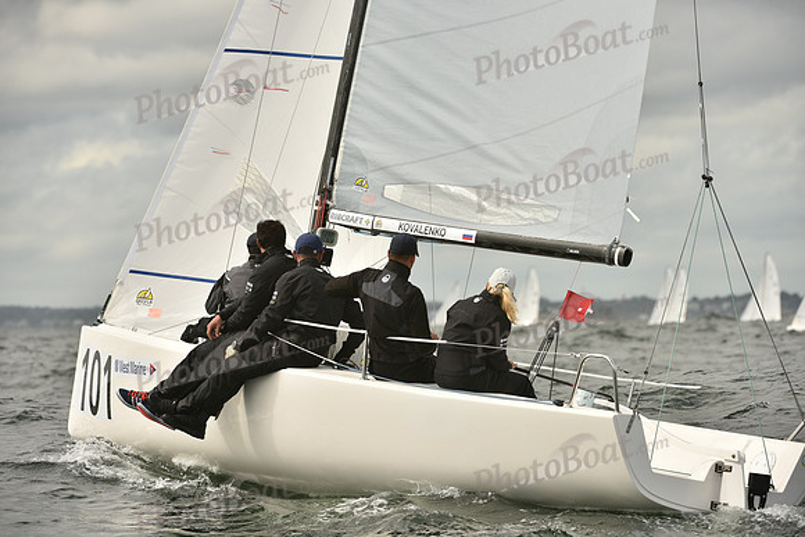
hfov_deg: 10.3
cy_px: 268
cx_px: 402
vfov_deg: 6.9
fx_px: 4473
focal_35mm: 200
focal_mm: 200
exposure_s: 1/1600
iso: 320
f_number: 5.6
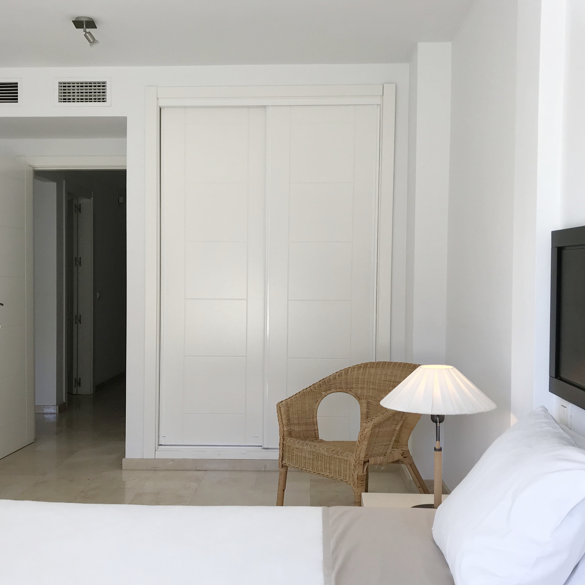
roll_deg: -0.4
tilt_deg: -1.5
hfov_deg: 47.2
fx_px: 669
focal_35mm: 35
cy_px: 303
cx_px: 309
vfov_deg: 47.2
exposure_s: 1/222
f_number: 1.8
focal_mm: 3.99
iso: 20
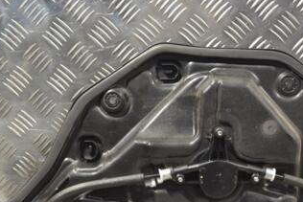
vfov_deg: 14.9
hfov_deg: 22.4
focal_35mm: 91
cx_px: 166
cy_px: 188
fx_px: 766
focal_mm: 32
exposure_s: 1/30
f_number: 4.8
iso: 280
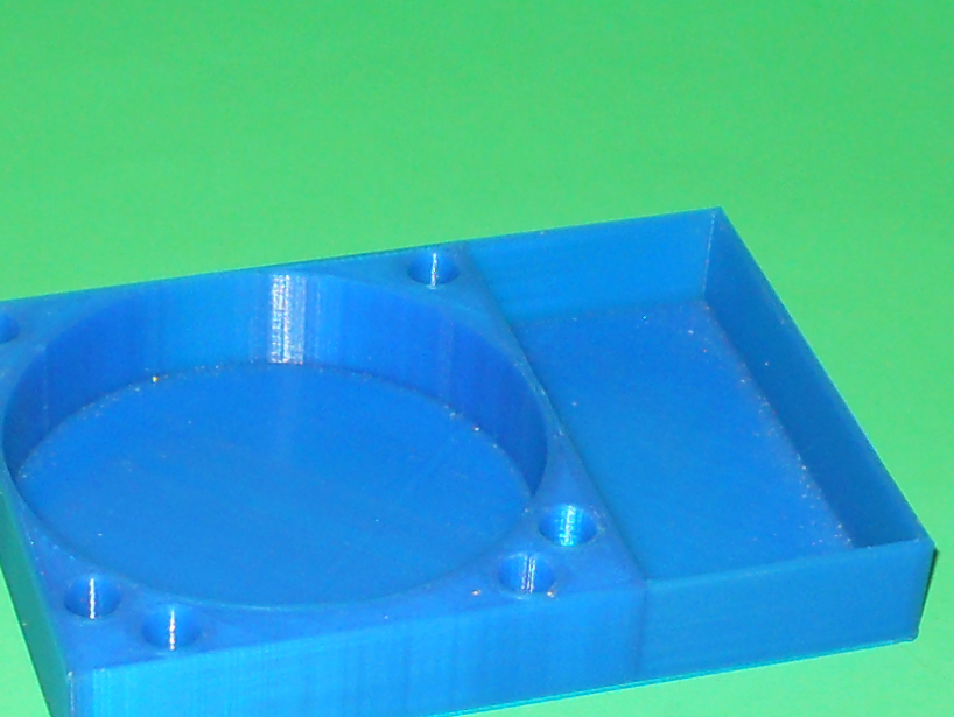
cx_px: 425
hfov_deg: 43.7
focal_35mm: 43
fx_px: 1186
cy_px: 477
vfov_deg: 33.4
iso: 80
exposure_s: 1/25
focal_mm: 5
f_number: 2.7
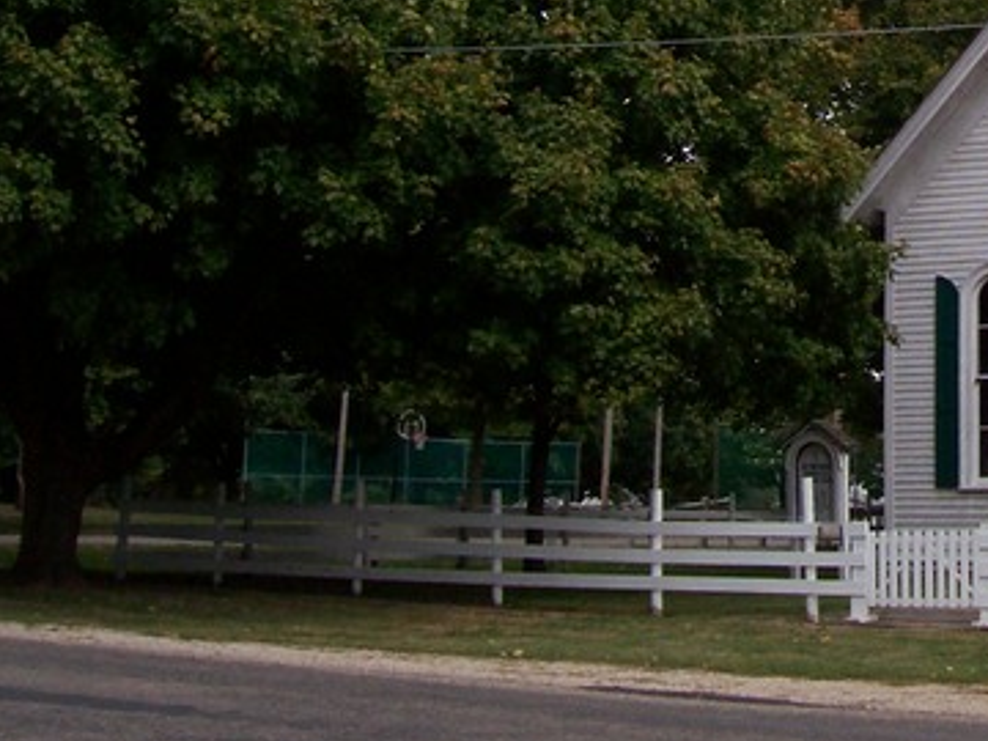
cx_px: 1238
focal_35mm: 87
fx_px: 2483
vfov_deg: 16.4
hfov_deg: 20.8
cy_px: -119
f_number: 5.1
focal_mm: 5.6
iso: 80
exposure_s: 1/390
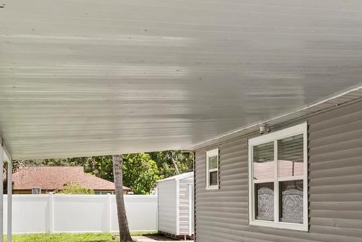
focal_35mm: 51
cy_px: 210
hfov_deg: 38.5
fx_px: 513
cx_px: 237
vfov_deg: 25.8
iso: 100
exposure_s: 1/125
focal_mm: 17
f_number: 8
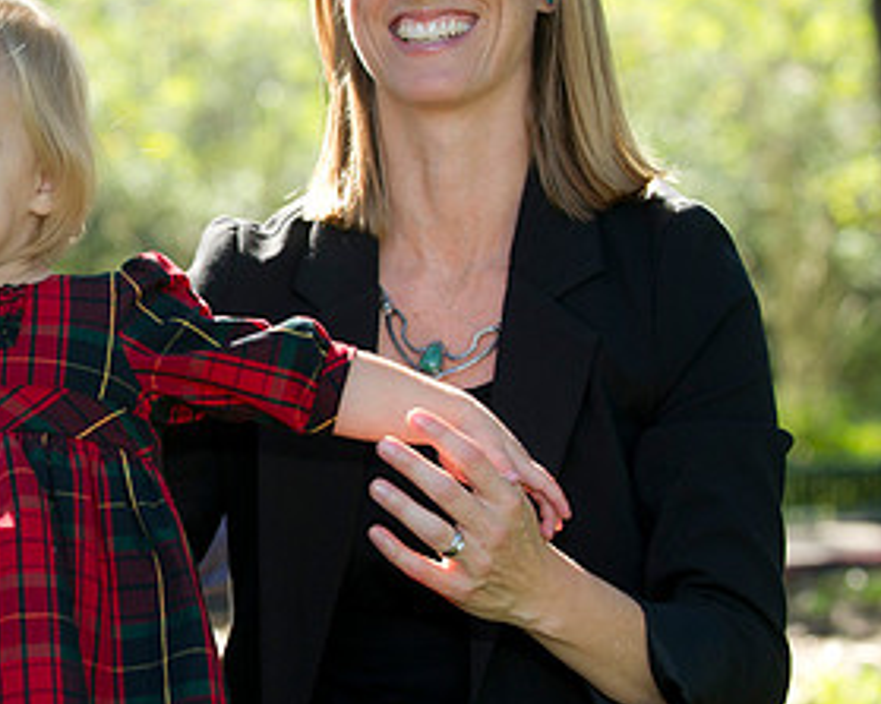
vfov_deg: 9.6
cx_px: -9
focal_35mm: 160
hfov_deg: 11.9
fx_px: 4170
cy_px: 287
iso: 250
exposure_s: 1/160
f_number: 4
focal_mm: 82
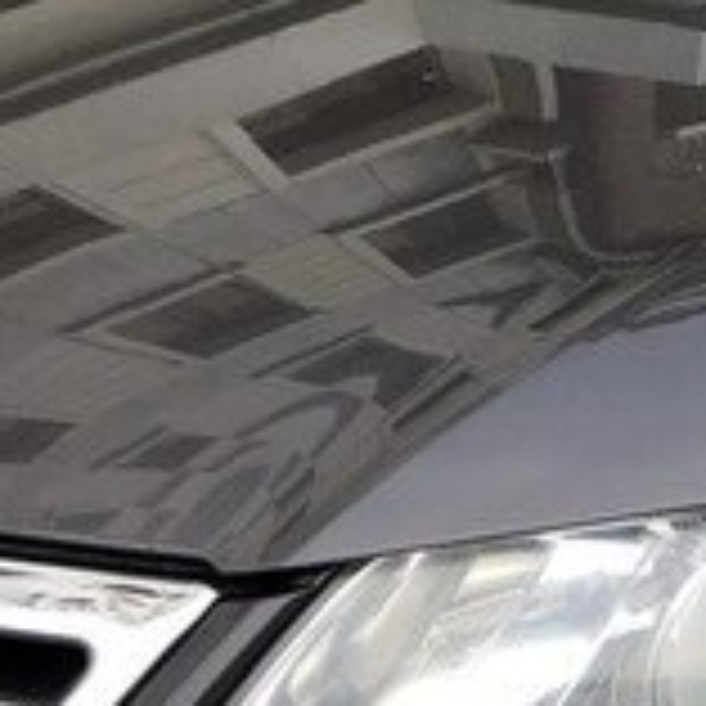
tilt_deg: -18.6
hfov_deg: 14.2
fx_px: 2400
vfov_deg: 16.7
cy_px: 429
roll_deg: -4.6
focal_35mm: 104
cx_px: 1394
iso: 20
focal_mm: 3.99
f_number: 1.8
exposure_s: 1/273
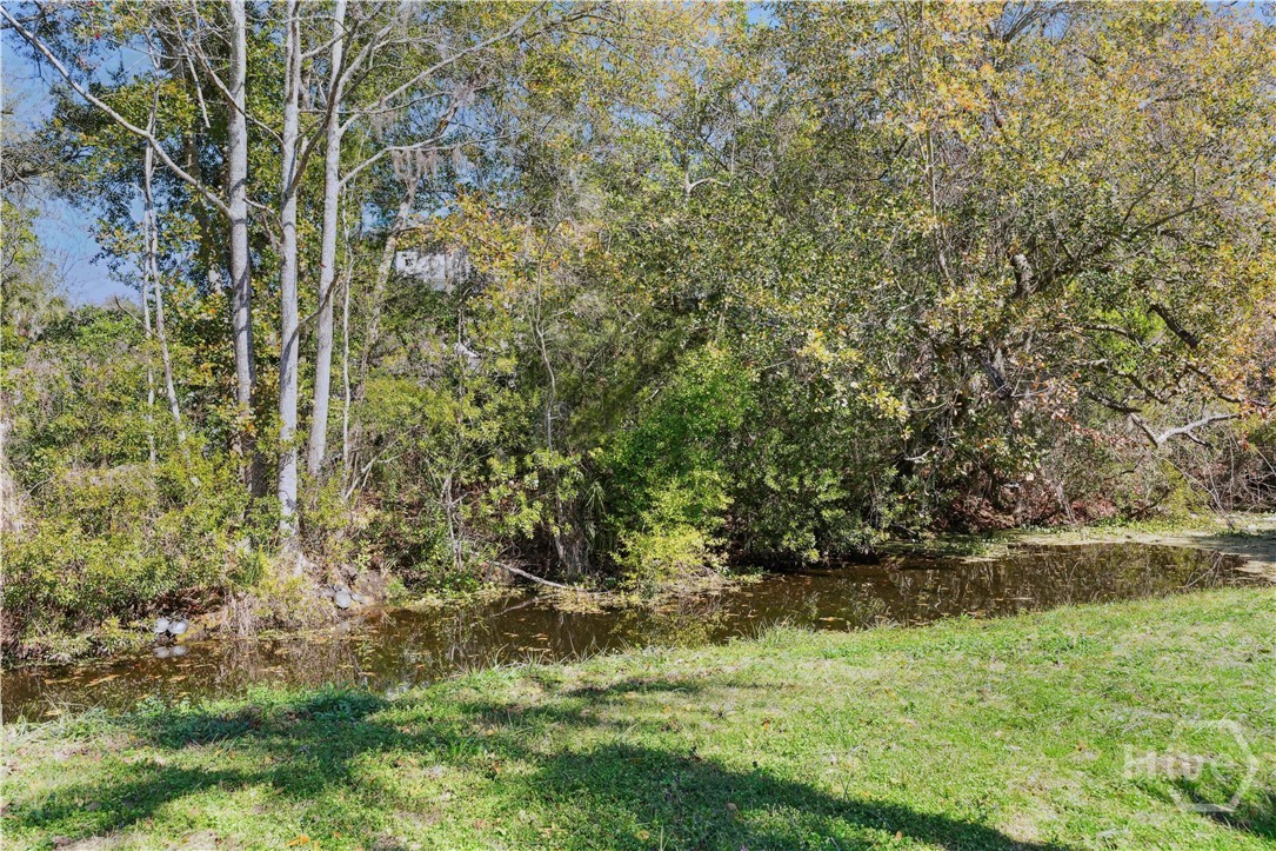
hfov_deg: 65.5
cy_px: 426
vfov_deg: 46.4
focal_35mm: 28
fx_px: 992
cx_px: 638
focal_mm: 28
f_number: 8
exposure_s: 1/100
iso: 250
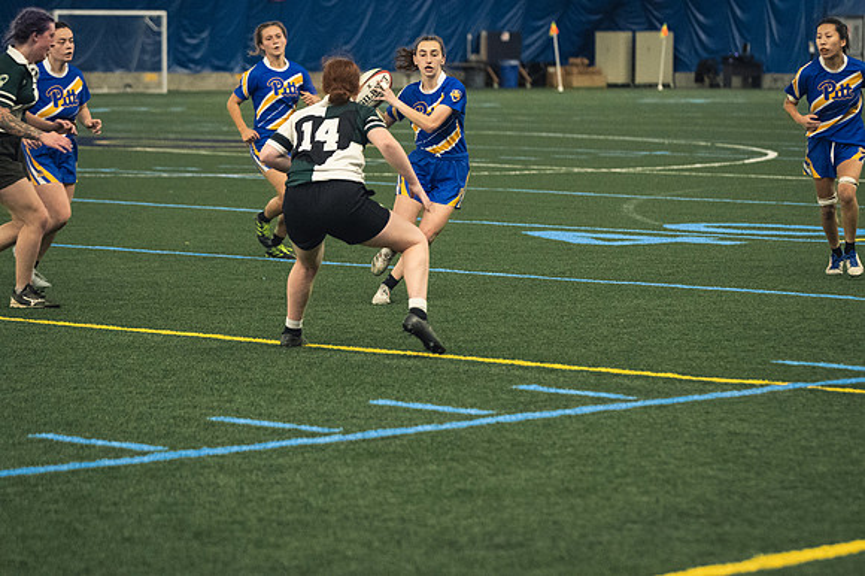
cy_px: 288
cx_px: 432
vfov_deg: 9.0
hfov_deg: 13.4
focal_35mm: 153
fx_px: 3674
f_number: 2.8
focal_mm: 102
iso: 7200
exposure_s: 1/500
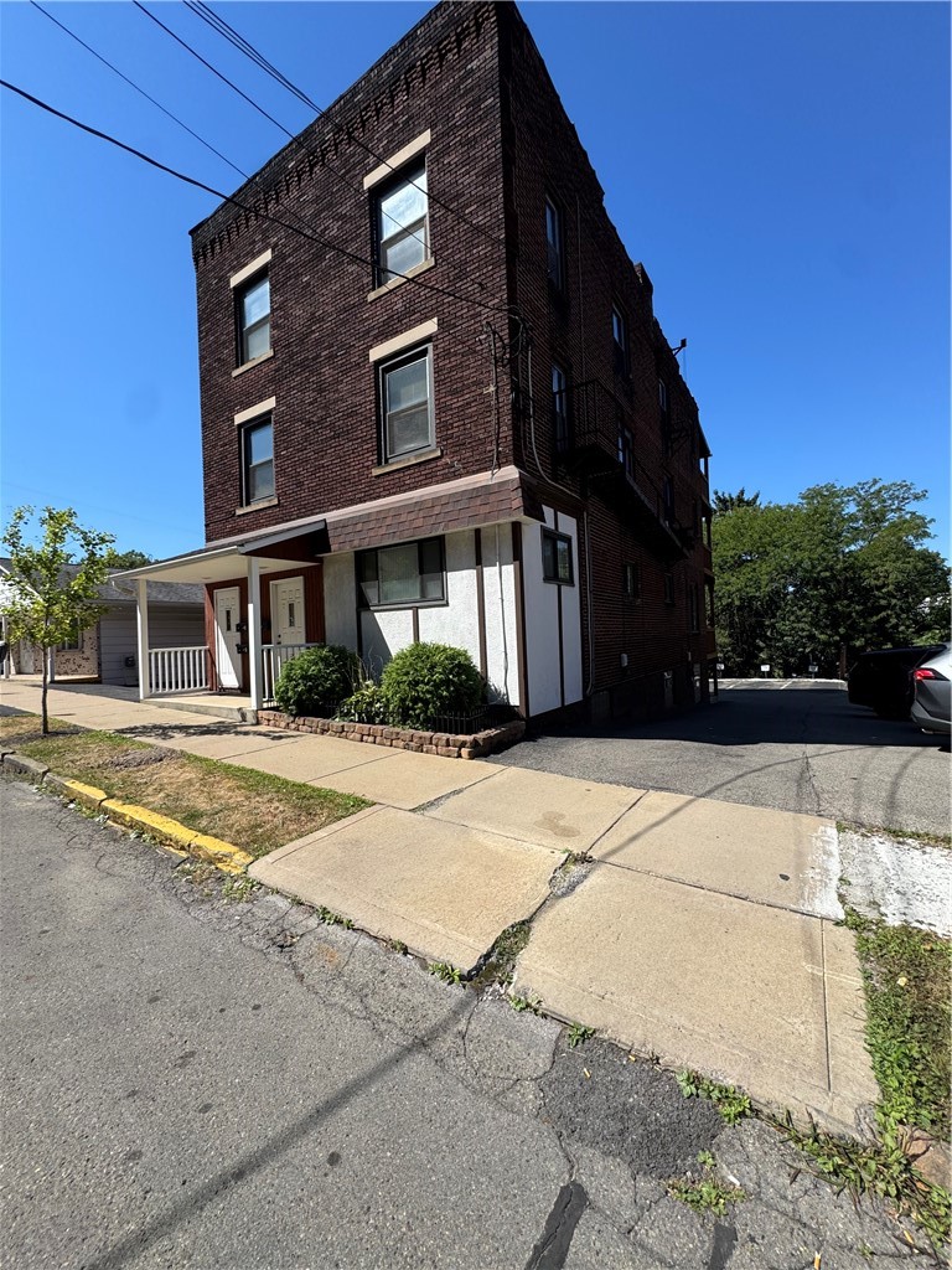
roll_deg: +4.1
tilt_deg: +0.0
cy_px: 635
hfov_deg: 85.7
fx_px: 513
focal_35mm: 14
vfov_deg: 102.1
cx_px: 476
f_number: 2.2
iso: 50
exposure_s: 1/1567
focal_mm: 2.22
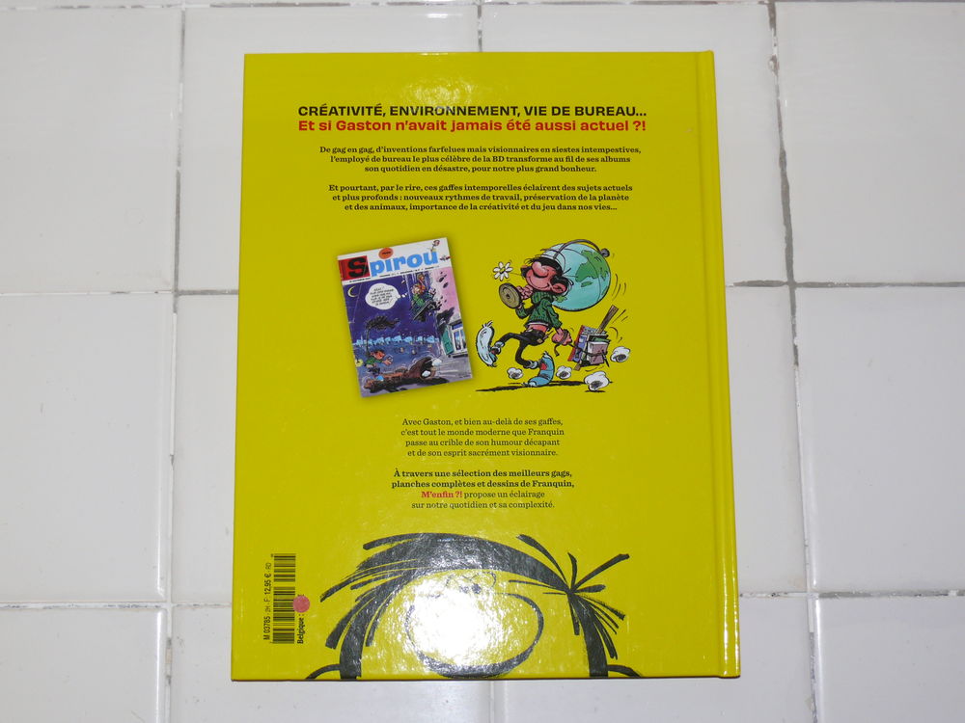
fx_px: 1561
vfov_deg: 26.1
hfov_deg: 34.3
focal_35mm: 56
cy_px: 362
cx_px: 482
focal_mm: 10.4
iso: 100
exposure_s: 1/30
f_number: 3.2
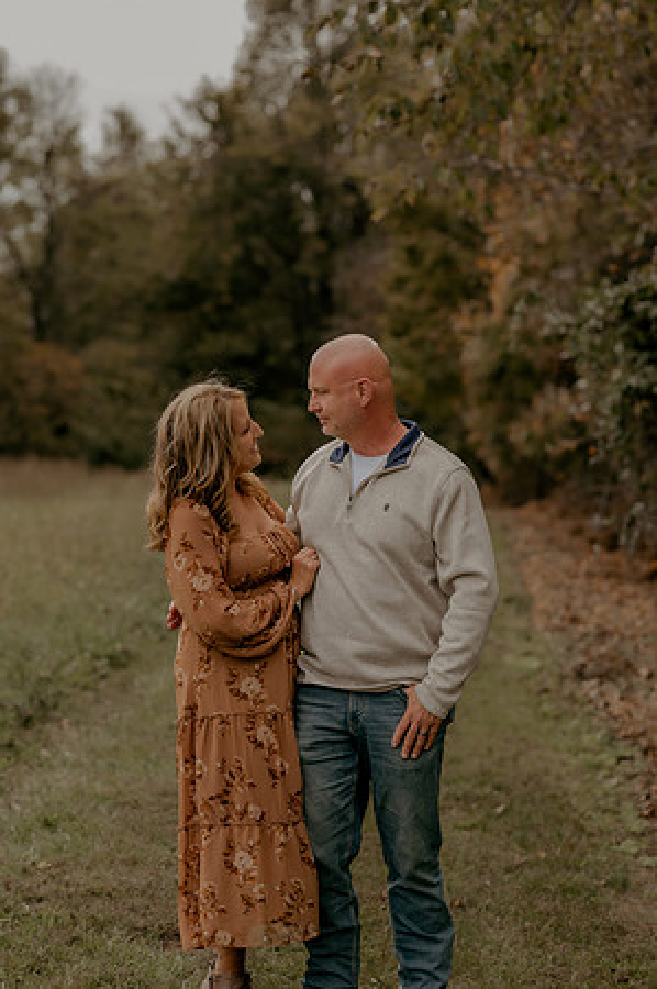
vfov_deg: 23.9
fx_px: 2332
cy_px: 494
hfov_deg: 16.0
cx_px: 328
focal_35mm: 85
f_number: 2.8
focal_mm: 85
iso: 125
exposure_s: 1/640
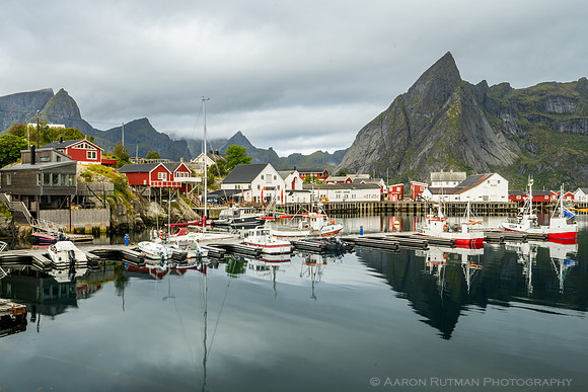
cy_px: 196
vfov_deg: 37.9
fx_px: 572
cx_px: 294
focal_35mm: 35
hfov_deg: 54.4
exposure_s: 1/20
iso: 200
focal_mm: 35
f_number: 18
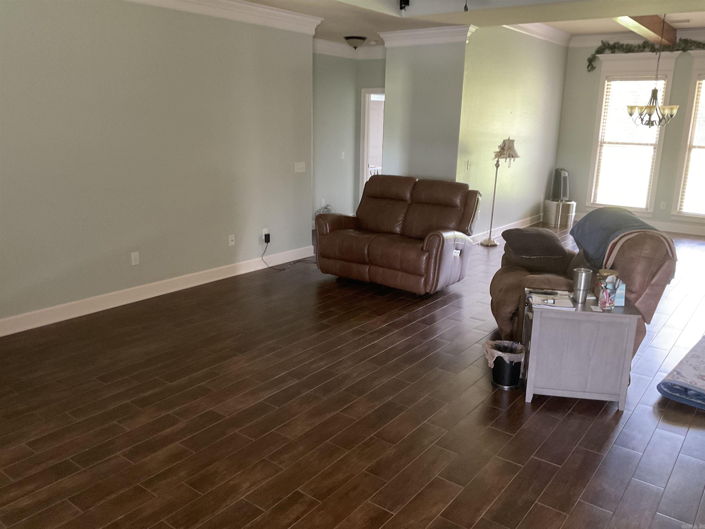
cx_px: 352
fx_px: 591
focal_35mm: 29
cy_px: 264
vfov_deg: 48.2
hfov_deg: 61.7
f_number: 1.8
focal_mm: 3
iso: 320
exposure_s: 1/39
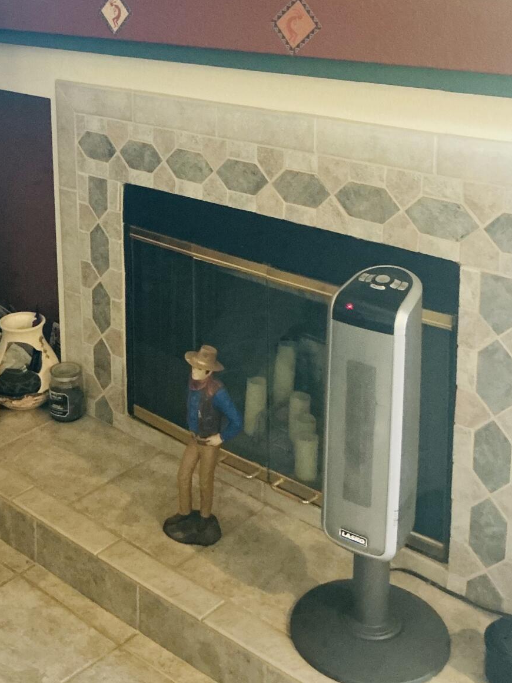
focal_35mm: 50
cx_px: 128
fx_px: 986
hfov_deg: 28.7
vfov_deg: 36.7
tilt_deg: -11.5
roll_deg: +1.8
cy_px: 124
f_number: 1.8
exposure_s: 1/30
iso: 320
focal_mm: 3
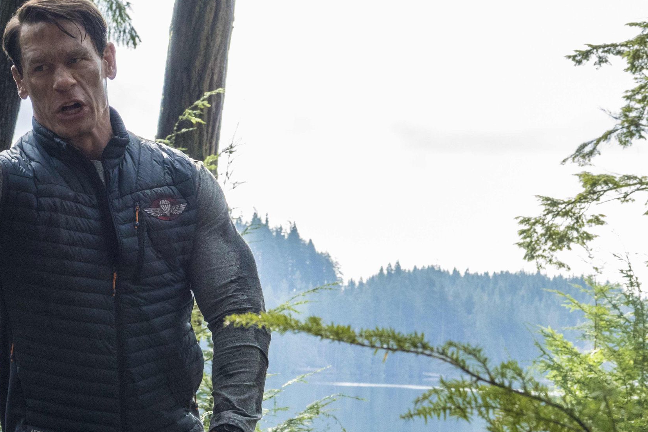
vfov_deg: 12.9
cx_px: 185
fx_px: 1908
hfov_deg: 19.2
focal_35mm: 106
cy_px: 284
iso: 800
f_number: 5.6
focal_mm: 23.95
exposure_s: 1/640
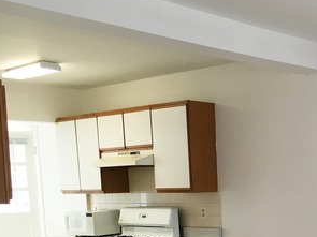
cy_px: 242
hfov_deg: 29.1
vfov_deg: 22.3
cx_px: 303
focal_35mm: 63
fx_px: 577
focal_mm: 4.15
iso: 25
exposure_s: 1/30
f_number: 2.2
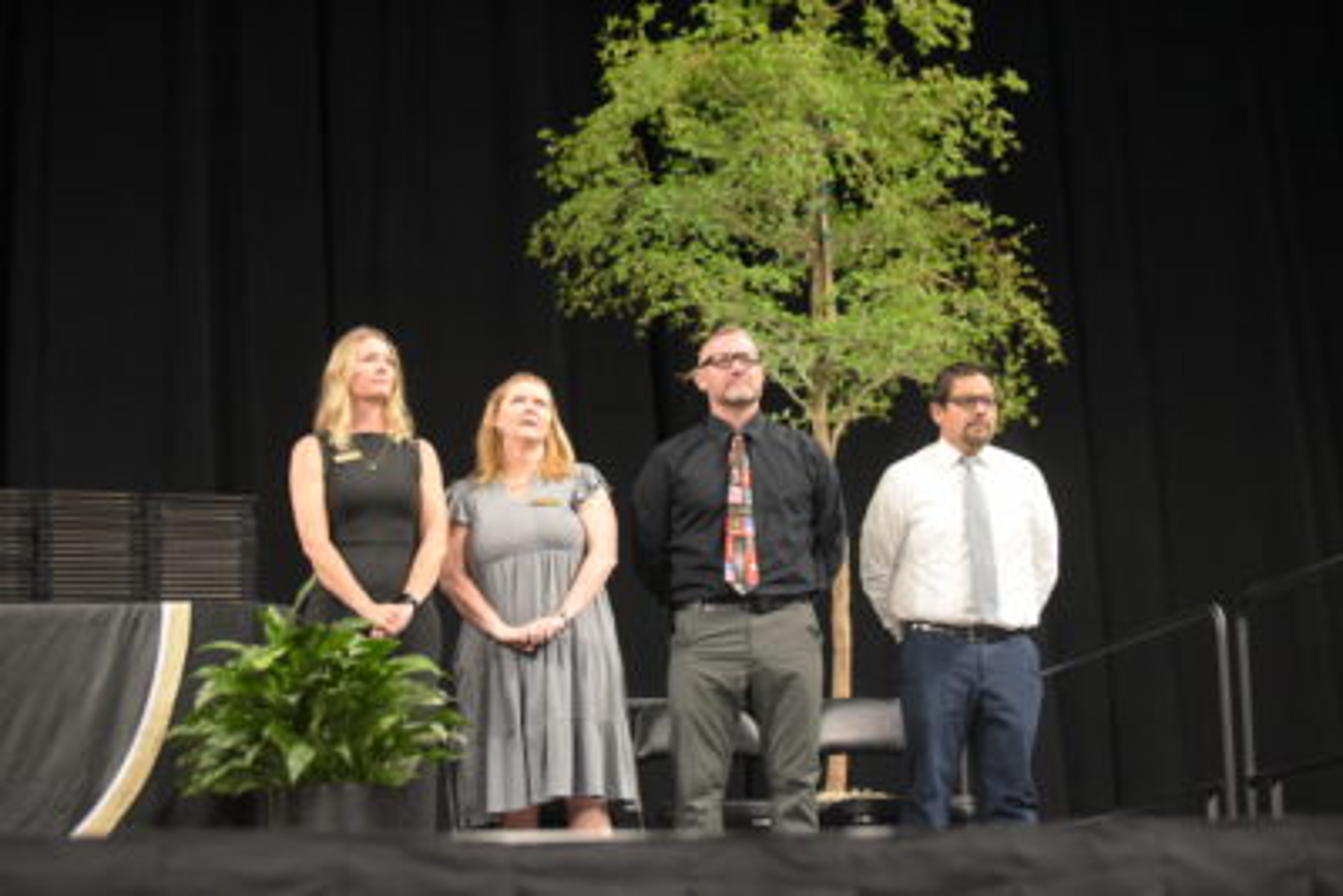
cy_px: 448
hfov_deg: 26.0
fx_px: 2911
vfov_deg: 17.5
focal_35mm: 78
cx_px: 672
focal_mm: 78
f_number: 2.8
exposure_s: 1/640
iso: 4000
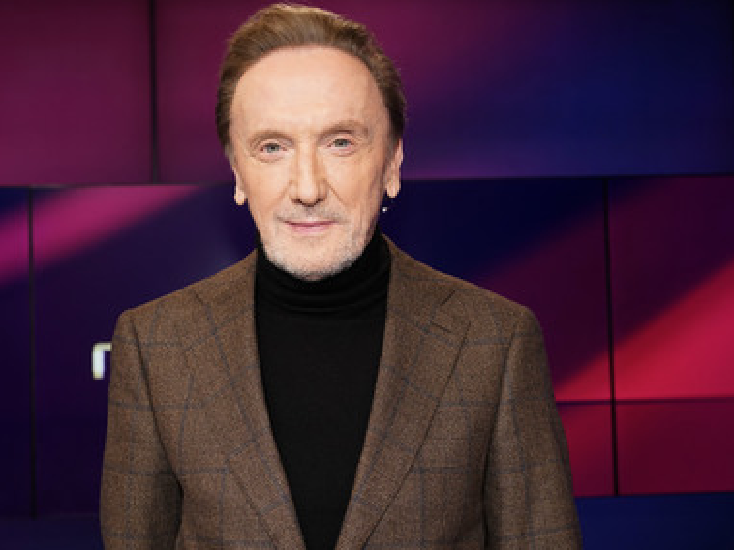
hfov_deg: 39.6
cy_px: 269
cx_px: 311
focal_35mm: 48
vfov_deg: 30.2
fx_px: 1017
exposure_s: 1/125
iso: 1600
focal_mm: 42
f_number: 4.5
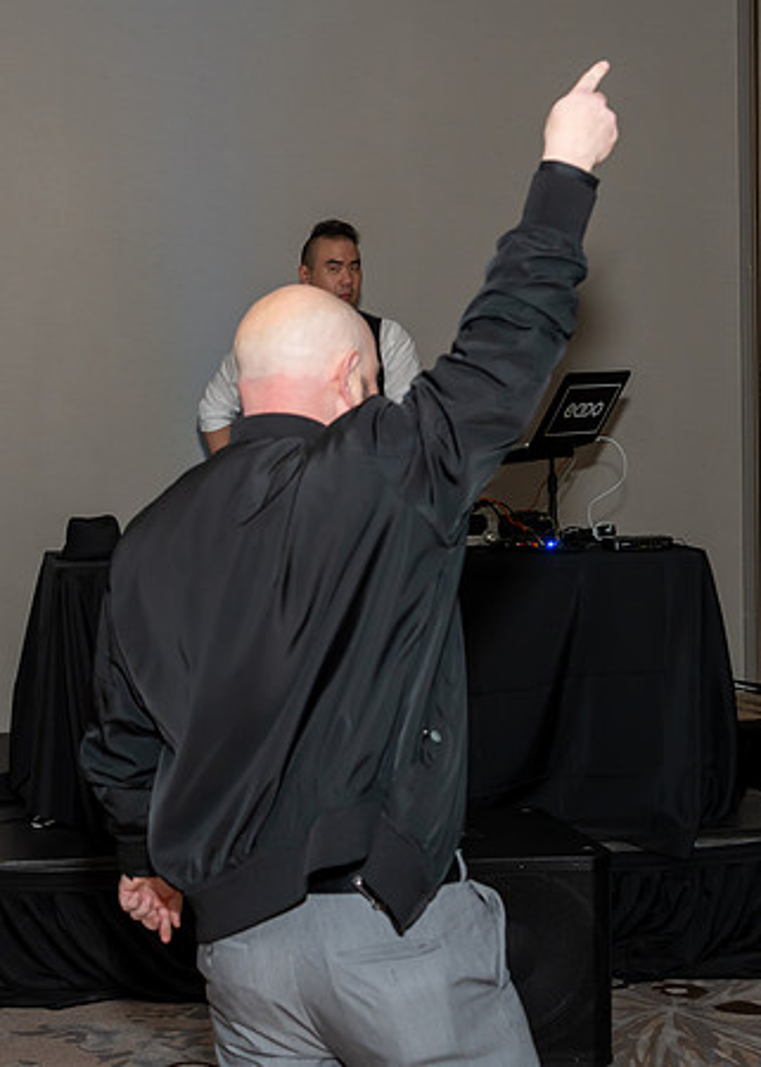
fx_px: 2189
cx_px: 87
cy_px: 502
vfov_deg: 27.4
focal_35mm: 72
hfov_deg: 19.4
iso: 400
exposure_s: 1/250
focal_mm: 31
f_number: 5.6
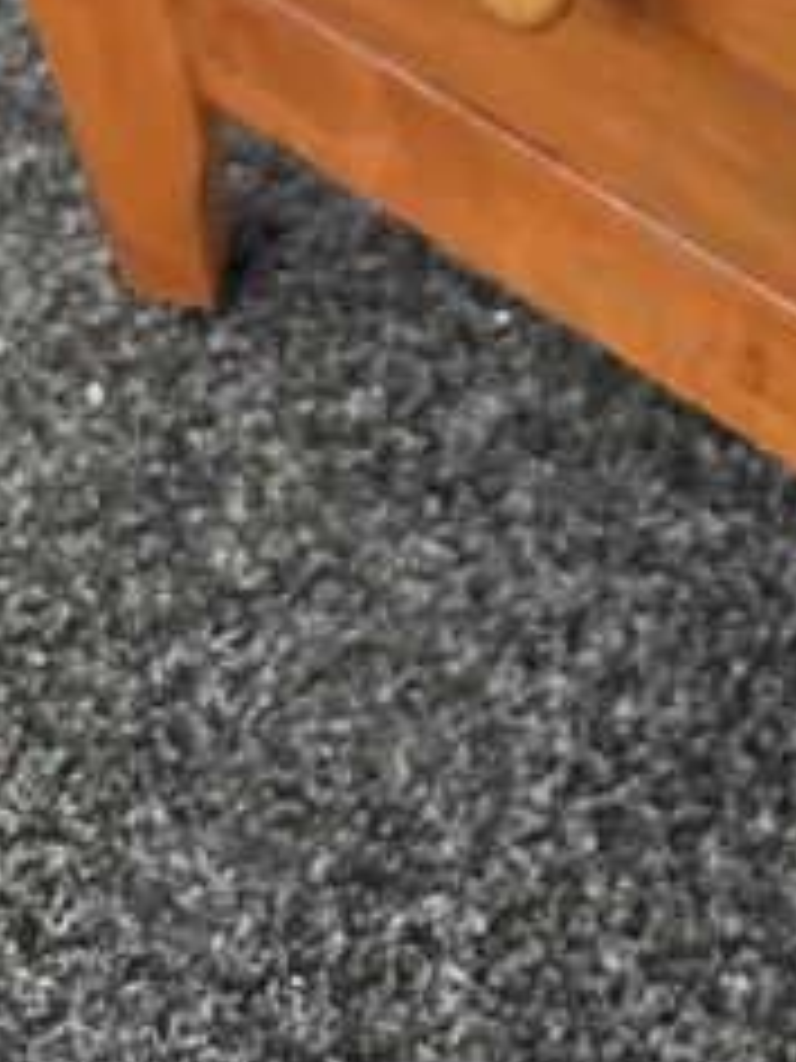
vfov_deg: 16.6
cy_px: -666
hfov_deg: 13.1
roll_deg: -0.9
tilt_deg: -34.4
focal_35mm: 104
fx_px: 3189
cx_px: 1358
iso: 250
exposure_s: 1/50
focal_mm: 6.86
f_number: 1.78
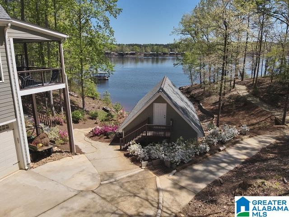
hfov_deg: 71.6
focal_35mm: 24
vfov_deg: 56.8
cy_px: 108
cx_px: 144
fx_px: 200
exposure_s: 1/1500
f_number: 2.8
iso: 110
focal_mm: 4.4
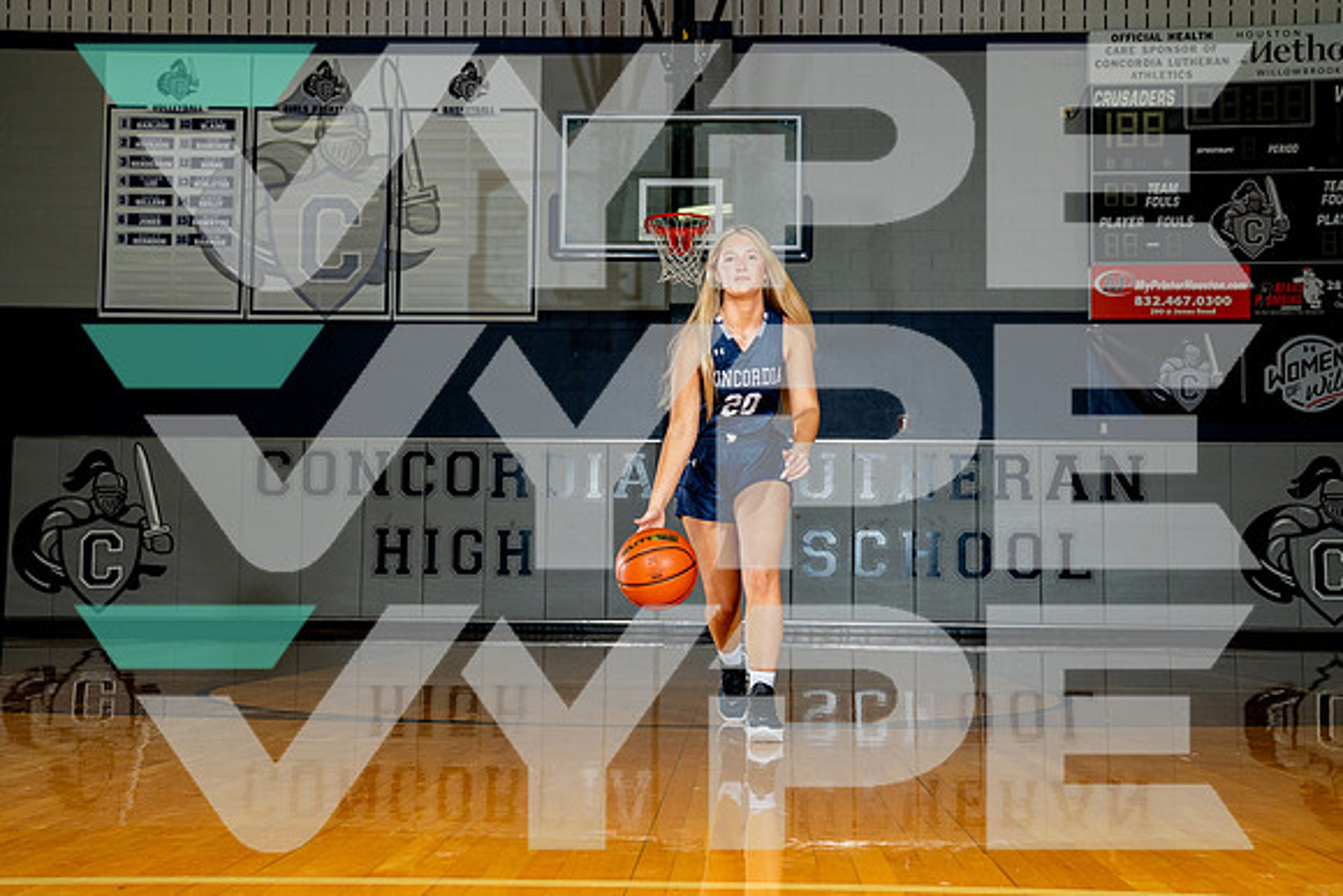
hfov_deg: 45.4
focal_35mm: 43
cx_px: 672
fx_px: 1604
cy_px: 448
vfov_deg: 31.2
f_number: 8
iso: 800
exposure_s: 1/250
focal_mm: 43
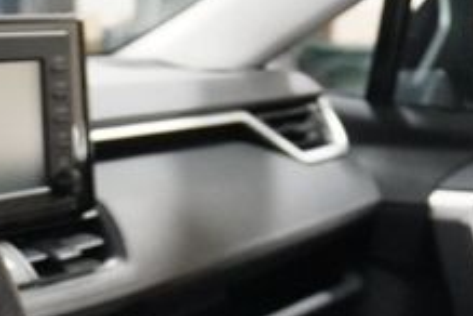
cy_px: 411
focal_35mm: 109
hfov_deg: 17.3
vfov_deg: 12.1
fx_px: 1438
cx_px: -173
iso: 6400
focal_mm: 25
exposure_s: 1/40
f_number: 4.5
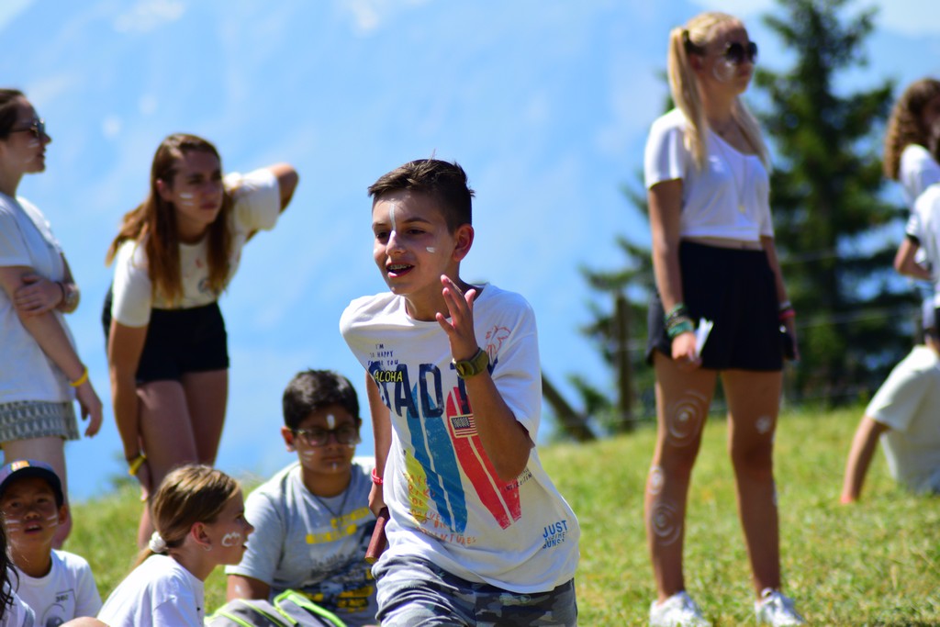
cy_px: 314
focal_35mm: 248
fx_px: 6463
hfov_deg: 8.3
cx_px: 470
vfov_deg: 5.6
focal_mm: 165
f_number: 4.5
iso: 250
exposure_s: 1/1250
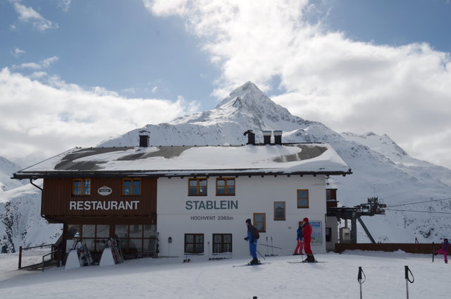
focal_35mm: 36
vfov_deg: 36.7
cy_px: 150
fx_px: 450
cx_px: 226
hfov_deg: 53.2
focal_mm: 24
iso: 100
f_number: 13
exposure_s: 1/640
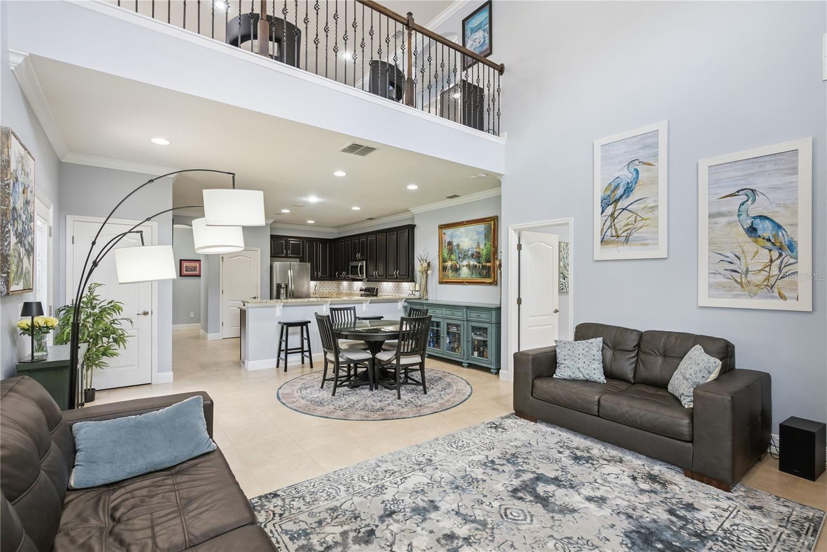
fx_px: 368
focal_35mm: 16
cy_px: 276
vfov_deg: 73.8
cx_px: 414
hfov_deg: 96.7
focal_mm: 16
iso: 1250
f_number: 9
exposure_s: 1/50
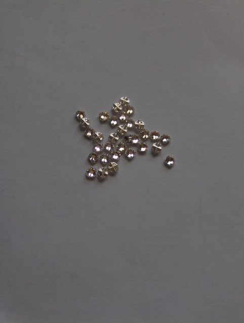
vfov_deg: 52.6
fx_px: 328
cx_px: 122
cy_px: 162
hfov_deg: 40.8
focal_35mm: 35
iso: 100
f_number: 2.8
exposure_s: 1/150
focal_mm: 7.5
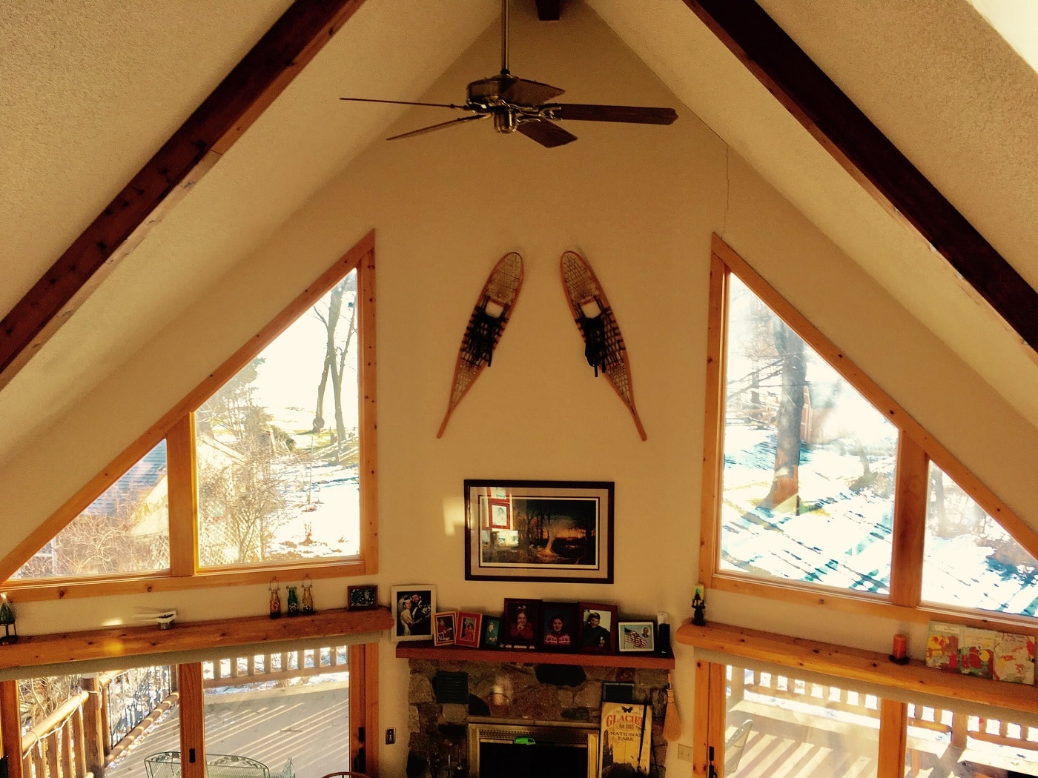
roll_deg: -0.6
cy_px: 389
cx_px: 519
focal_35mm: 29
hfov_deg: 61.7
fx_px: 870
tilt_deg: -6.2
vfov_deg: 48.2
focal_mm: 4.15
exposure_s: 1/120
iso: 25
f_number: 2.2
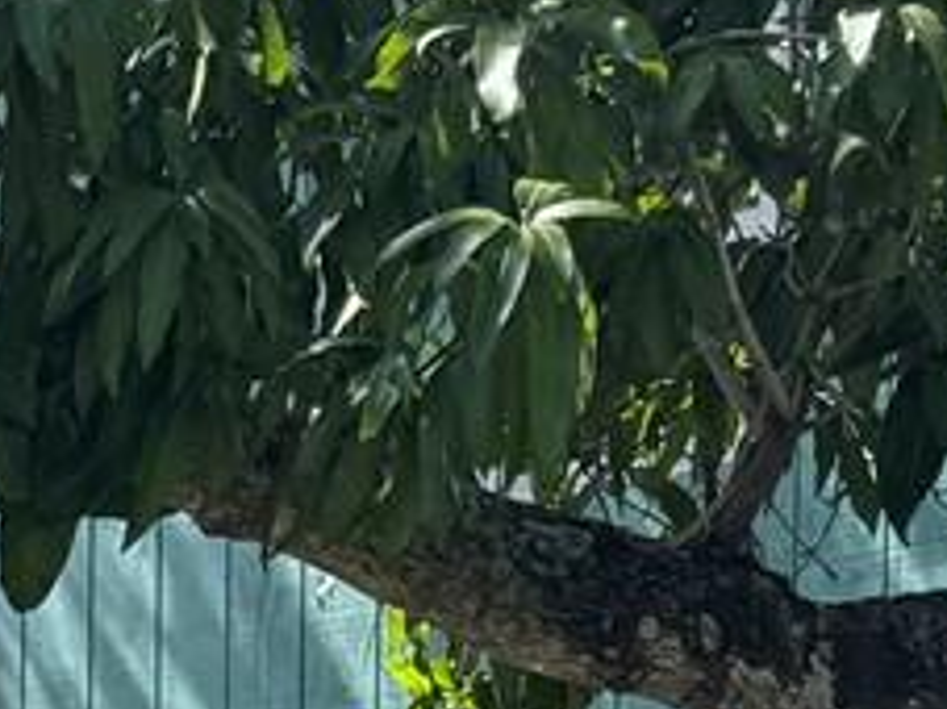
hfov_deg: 10.1
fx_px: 4621
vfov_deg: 7.8
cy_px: 1977
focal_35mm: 169
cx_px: -1393
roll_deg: +1.6
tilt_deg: -6.9
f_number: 1.78
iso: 80
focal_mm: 6.76
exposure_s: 1/1456
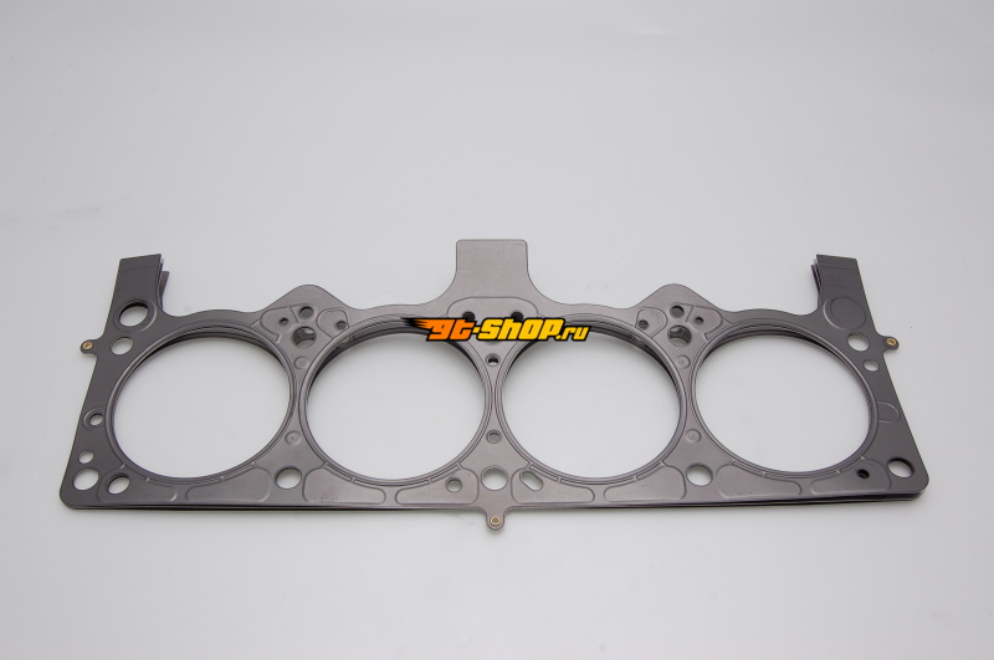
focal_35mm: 36
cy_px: 330
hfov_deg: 53.2
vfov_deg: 36.8
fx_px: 993
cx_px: 497
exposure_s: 1/125
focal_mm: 24
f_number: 11
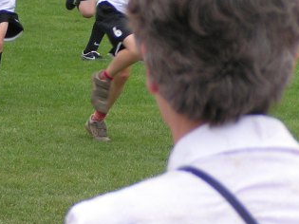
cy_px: -57
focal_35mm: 363
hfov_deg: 5.4
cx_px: -68
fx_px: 3134
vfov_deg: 4.1
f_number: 3.5
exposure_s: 1/400
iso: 50
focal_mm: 21.9
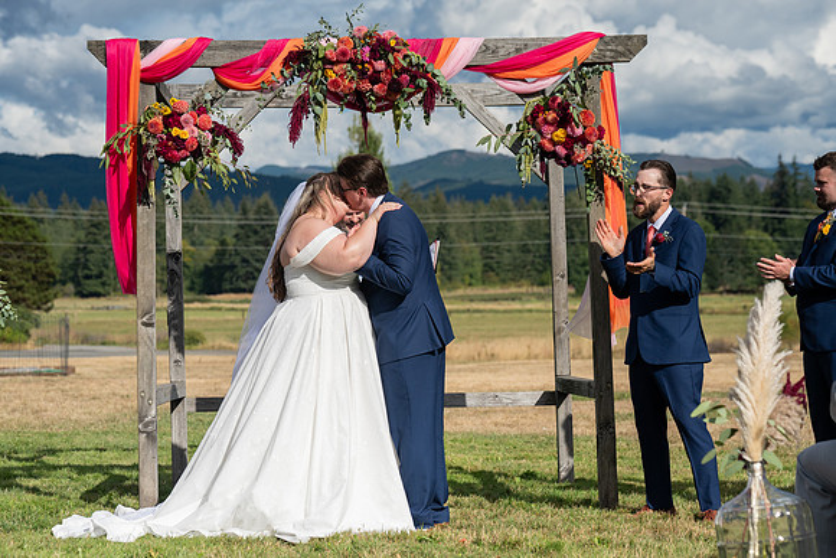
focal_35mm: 83
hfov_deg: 24.5
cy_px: 279
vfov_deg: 16.5
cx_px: 418
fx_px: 1928
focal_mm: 83
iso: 400
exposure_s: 1/8000
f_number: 4.5
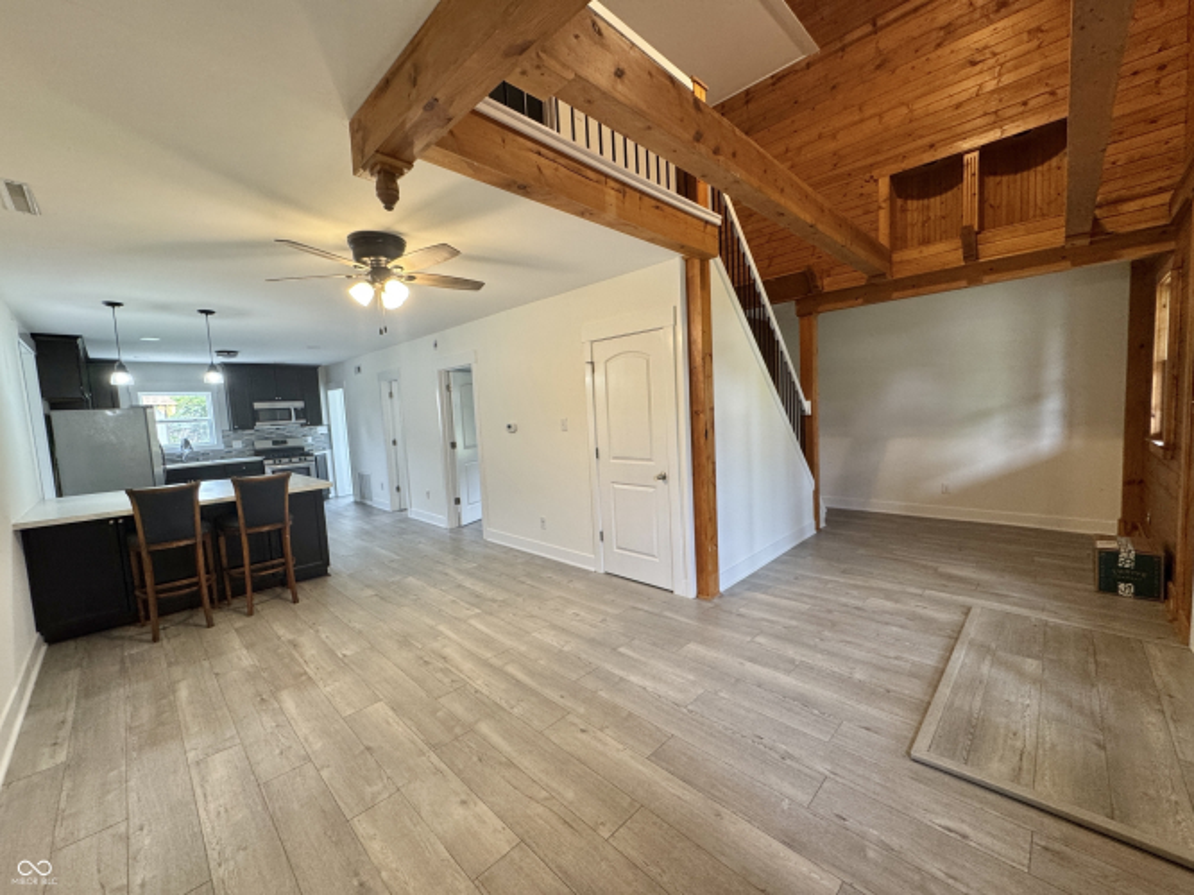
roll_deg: +2.6
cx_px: 597
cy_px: 448
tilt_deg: -4.7
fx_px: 483
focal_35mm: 14
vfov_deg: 85.7
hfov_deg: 102.1
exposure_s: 1/60
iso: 200
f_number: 2.2
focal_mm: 2.22
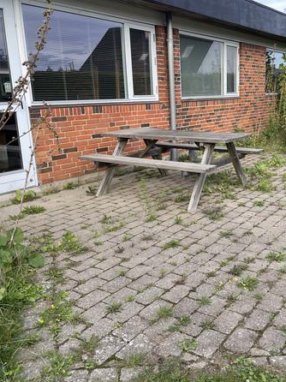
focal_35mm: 35
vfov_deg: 52.7
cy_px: 191
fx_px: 386
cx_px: 204
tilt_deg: -14.0
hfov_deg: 39.9
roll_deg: +0.6
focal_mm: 4.2
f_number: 1.6
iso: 32
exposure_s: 1/759
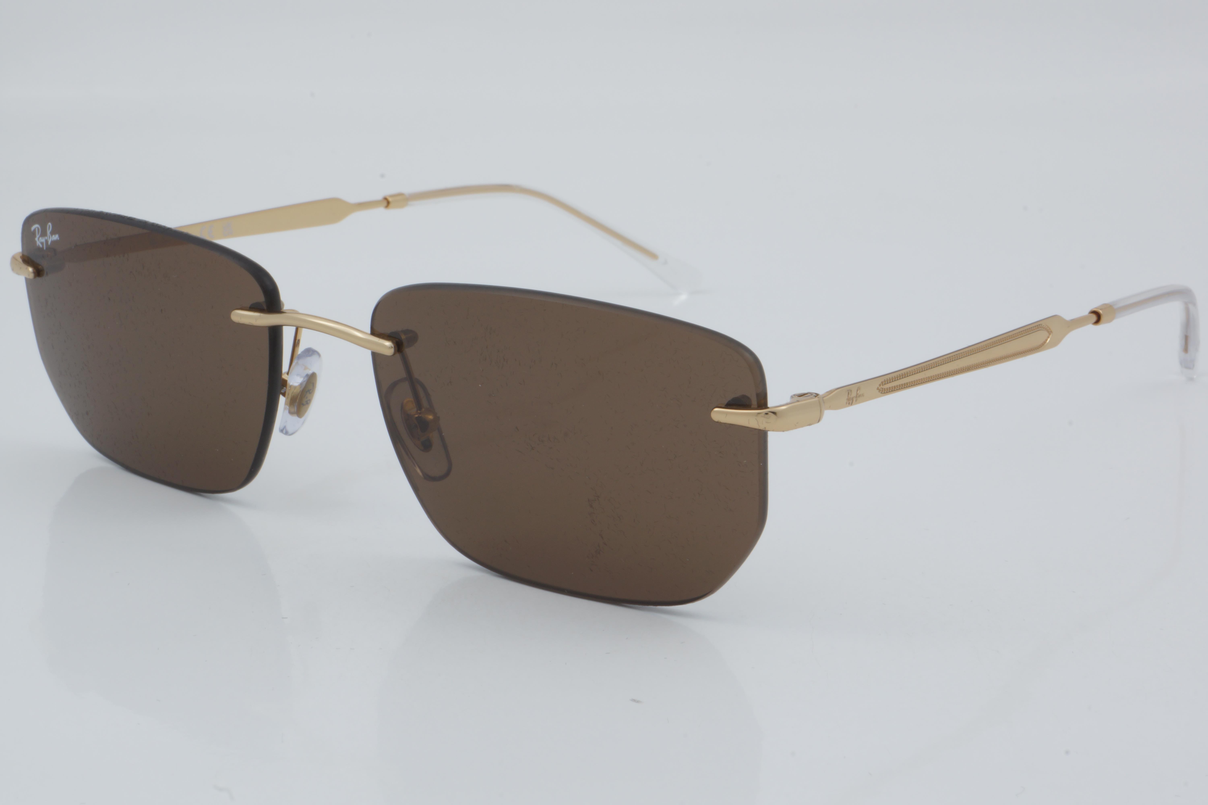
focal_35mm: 75
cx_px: 604
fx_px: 2516
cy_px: 402
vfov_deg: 18.2
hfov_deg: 27.0
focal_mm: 50
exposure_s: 1/4
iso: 100
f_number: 29
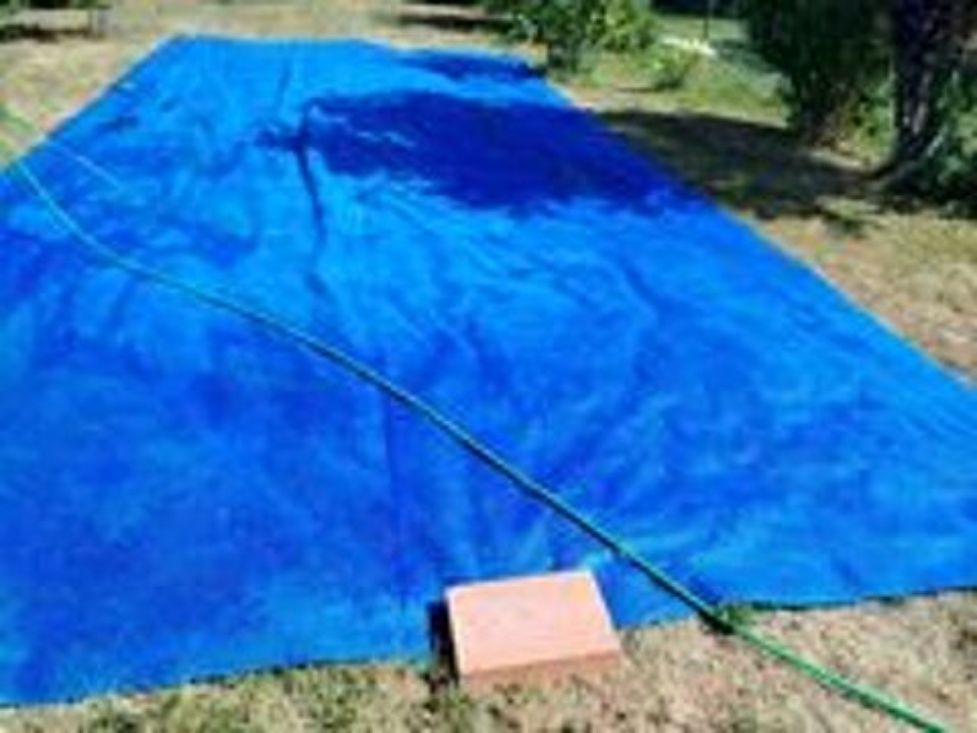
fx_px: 734
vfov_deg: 53.1
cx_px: 488
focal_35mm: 26
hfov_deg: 67.3
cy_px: 366
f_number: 1.8
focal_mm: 4.25
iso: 100
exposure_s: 1/912
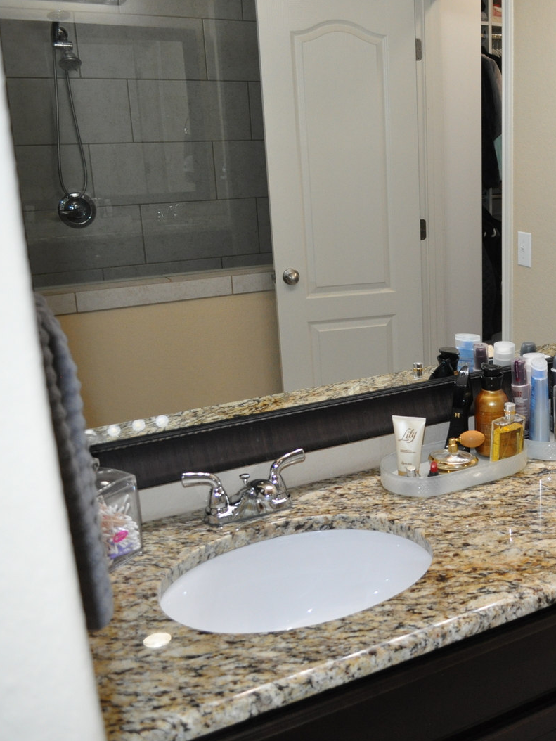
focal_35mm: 40
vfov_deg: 46.8
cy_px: 370
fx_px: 856
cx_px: 540
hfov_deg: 33.3
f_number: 3.5
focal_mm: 18
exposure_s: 1/100
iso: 800
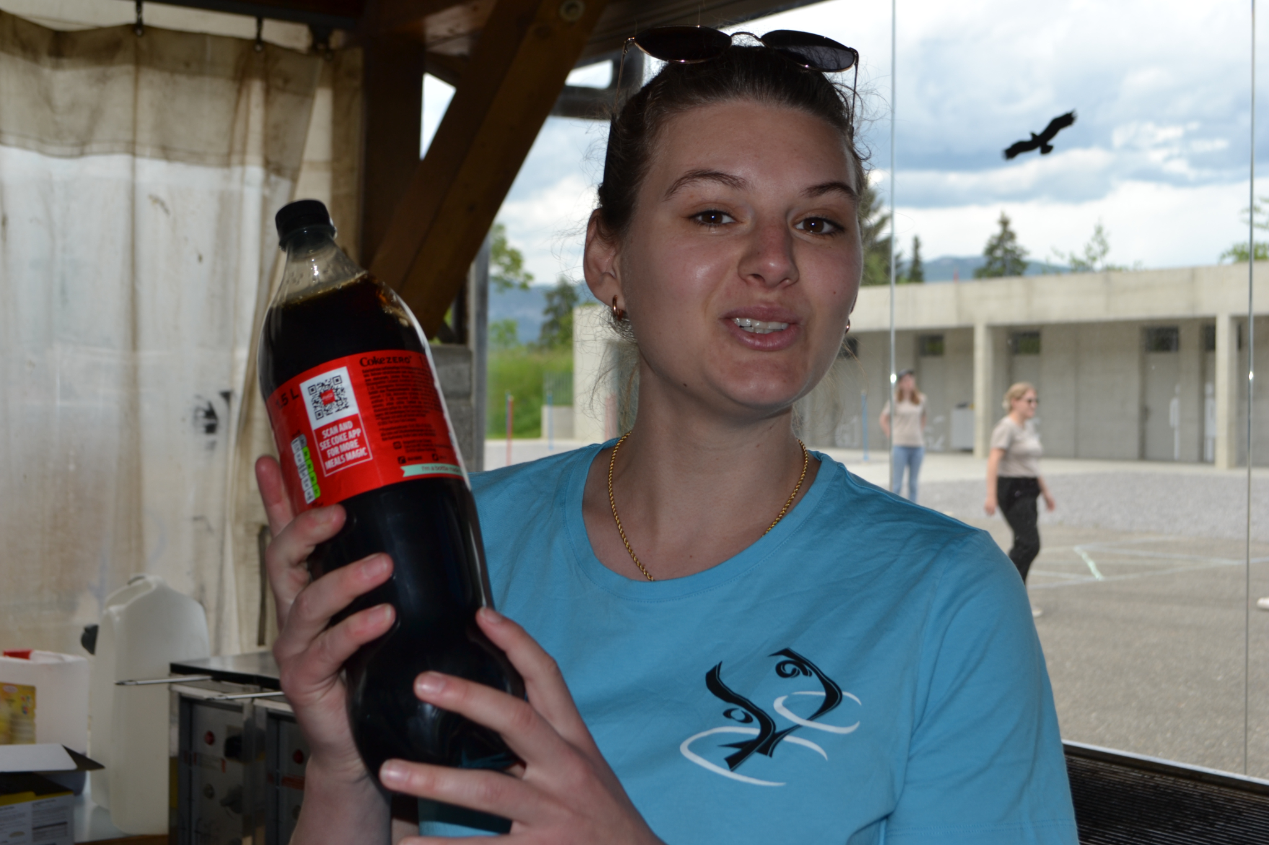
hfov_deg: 41.1
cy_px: 422
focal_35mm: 48
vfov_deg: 28.1
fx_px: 1692
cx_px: 634
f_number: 6.3
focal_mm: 32
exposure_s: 1/200
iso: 100
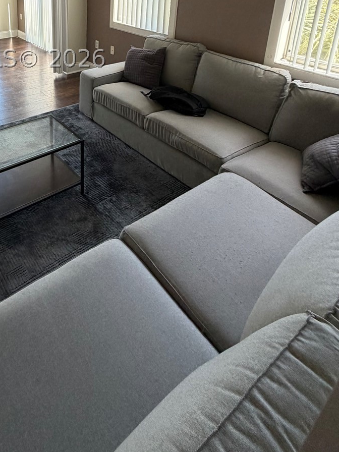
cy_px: 59
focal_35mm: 25
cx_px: 76
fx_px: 326
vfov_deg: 60.5
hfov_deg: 51.9
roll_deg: -0.8
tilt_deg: -16.7
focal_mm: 2.22
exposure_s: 1/121
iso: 160
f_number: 2.2
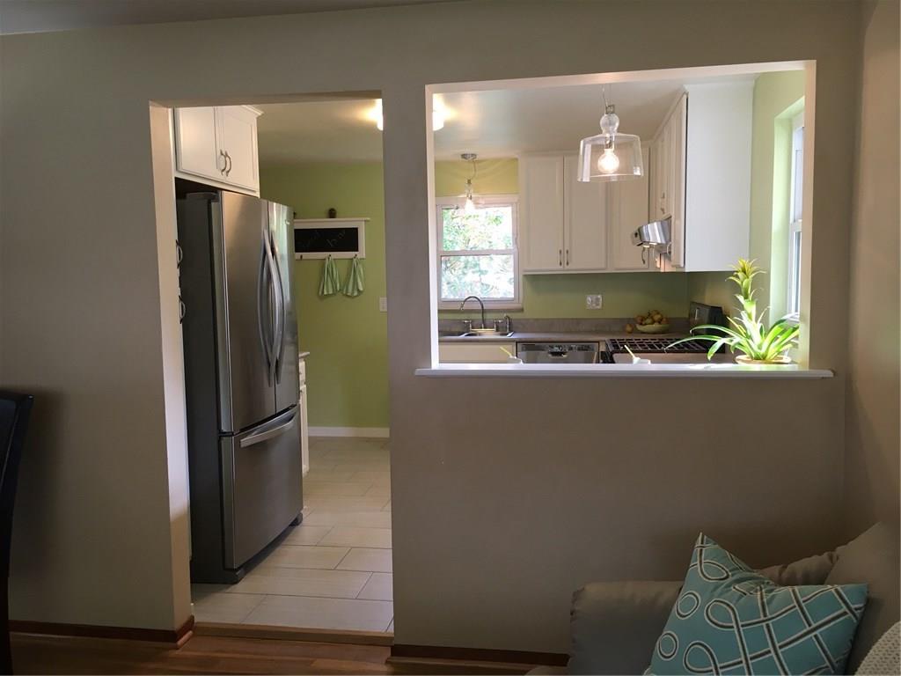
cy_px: 338
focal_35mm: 29
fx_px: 755
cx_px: 450
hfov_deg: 61.7
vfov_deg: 48.2
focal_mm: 4.15
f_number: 2.2
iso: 50
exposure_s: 1/30
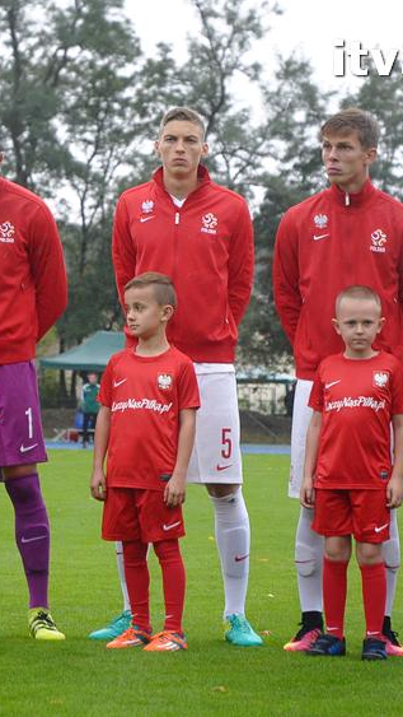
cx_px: 139
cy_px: 358
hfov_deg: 7.3
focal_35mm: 166
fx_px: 3151
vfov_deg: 13.0
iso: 1000
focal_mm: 70
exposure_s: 1/320
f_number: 4.5
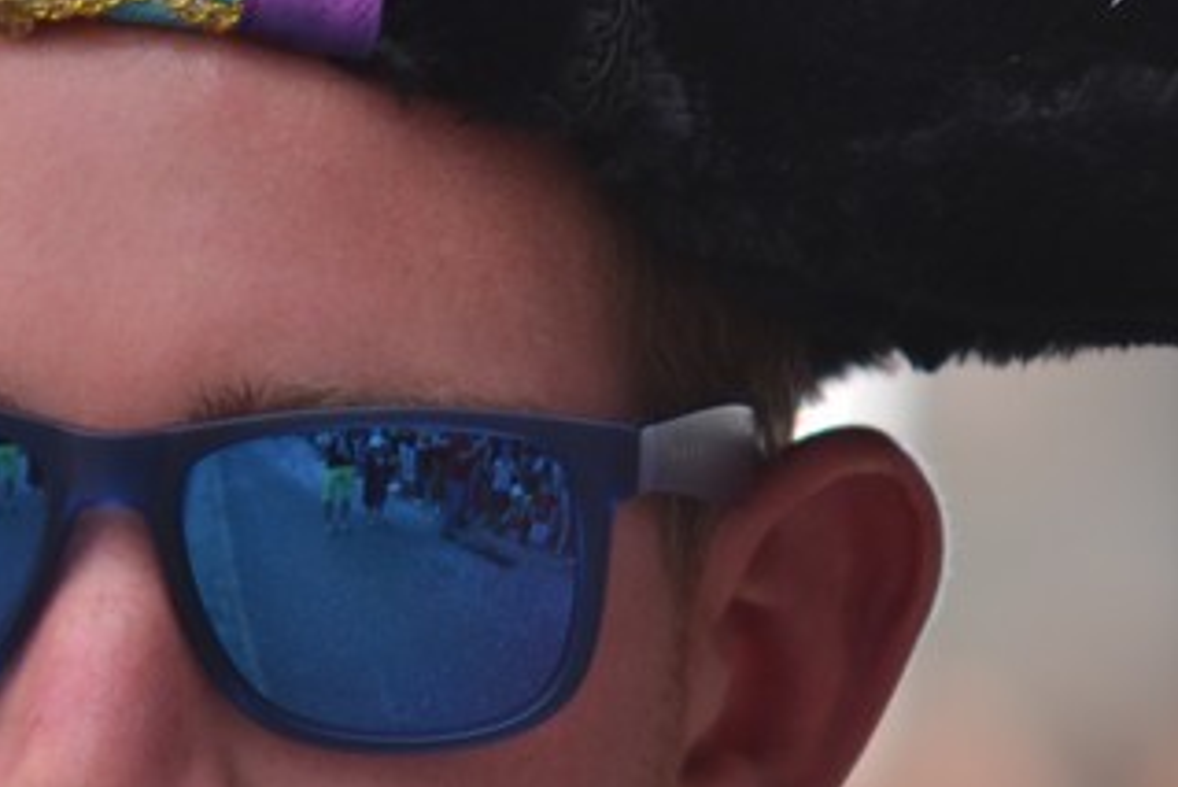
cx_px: 203
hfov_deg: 2.9
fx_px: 23635
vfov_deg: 1.9
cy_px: 604
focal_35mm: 722
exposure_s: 1/400
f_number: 2.8
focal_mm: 150
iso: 100
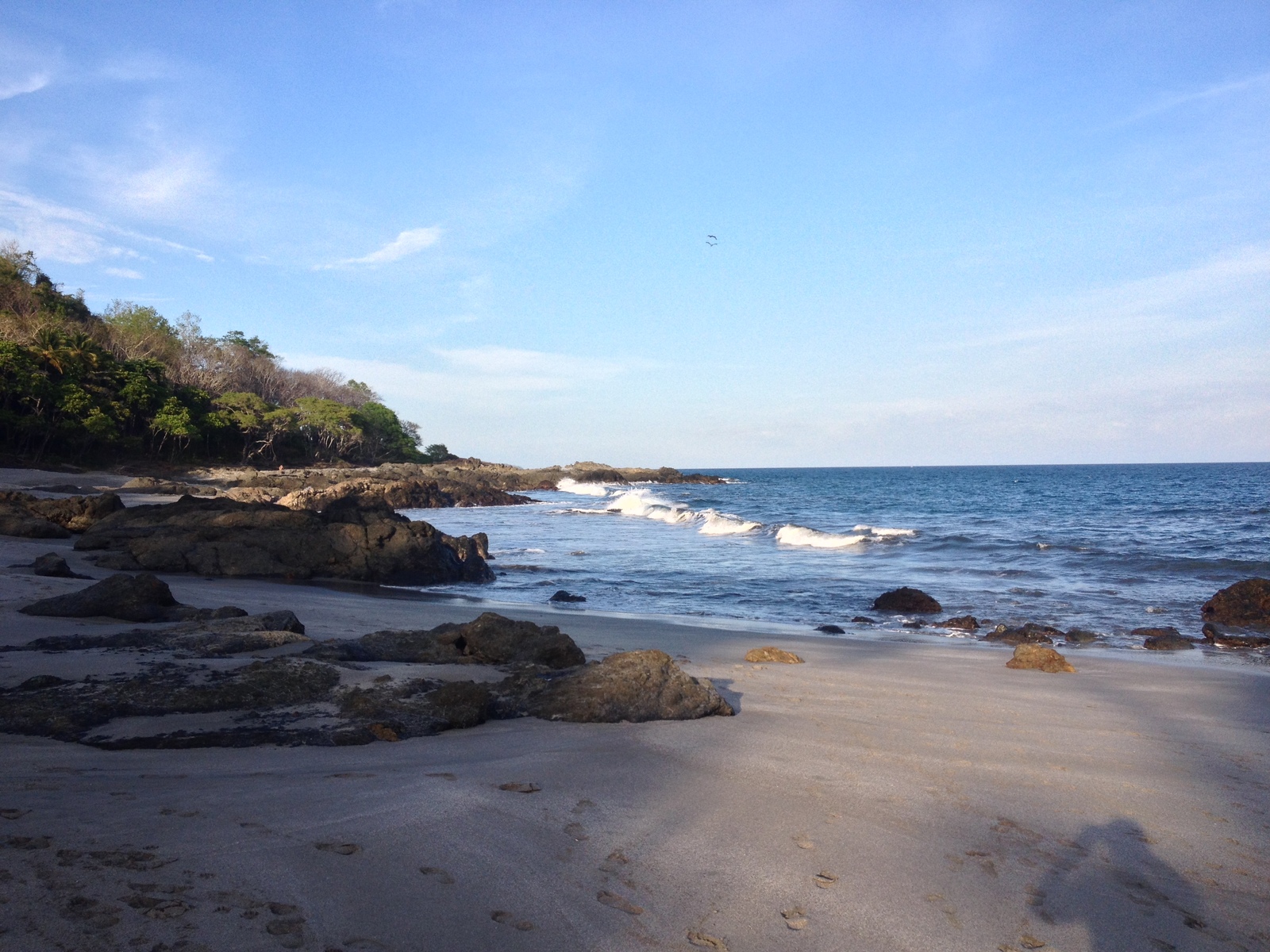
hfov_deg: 52.6
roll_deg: +1.1
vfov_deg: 40.7
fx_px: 1284
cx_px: 635
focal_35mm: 35
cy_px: 476
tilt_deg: -4.1
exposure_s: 1/1227
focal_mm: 4.28
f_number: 2.4
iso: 50
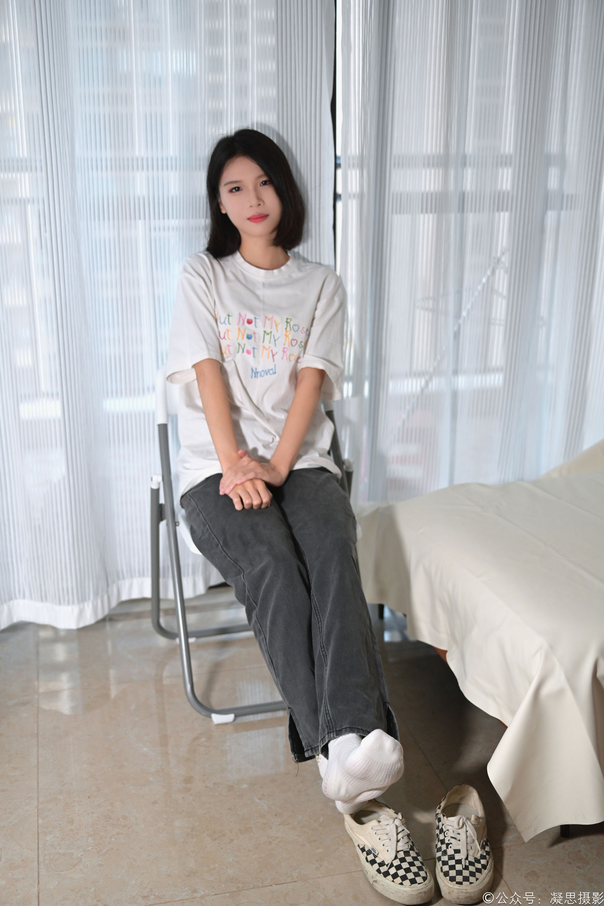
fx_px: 1032
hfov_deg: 32.6
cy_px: 453
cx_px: 302
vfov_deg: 47.4
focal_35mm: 41
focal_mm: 41
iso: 800
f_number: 2.2
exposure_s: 1/100
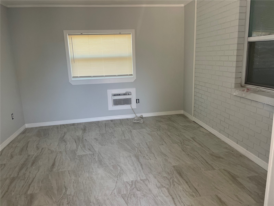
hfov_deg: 67.3
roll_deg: +3.0
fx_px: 206
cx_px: 137
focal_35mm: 26
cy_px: 103
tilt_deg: -12.4
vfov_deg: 53.1
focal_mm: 4.2
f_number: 1.6
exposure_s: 1/121
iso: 100
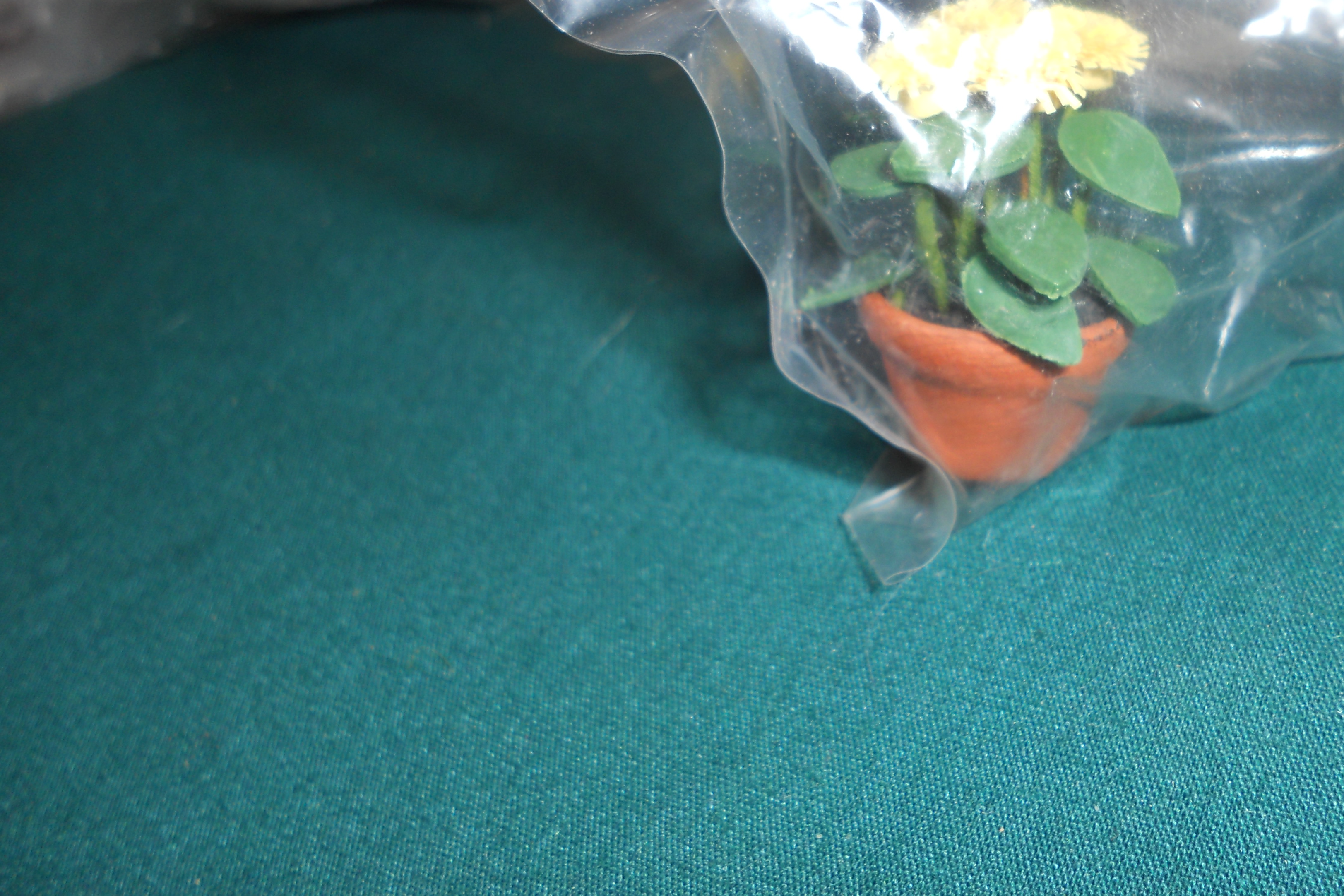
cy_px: 312
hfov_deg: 47.3
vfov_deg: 32.4
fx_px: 1531
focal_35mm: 41
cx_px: 751
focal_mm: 5.8
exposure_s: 1/25
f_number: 8.8
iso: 80
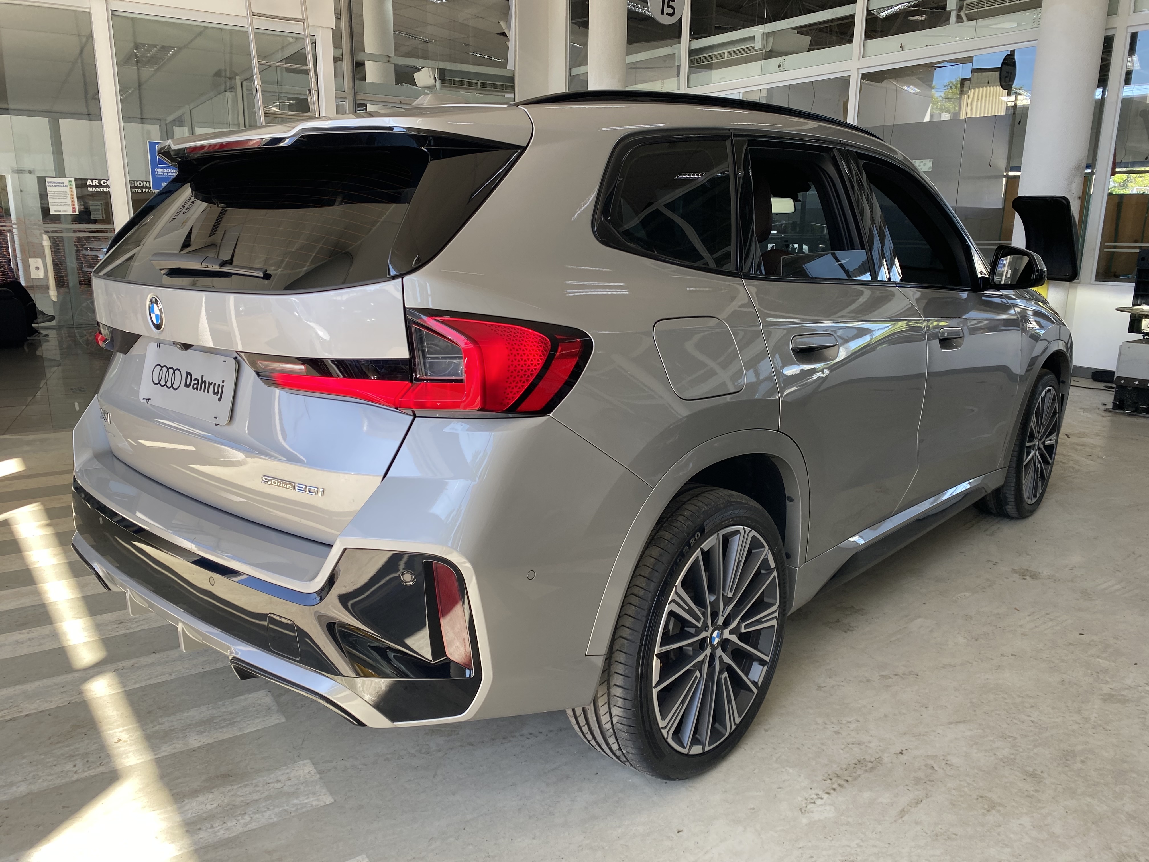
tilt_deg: -12.6
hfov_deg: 67.3
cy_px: 431
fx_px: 863
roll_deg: -0.4
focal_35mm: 26
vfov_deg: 53.1
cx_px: 574
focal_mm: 4.25
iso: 32
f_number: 1.8
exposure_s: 1/177
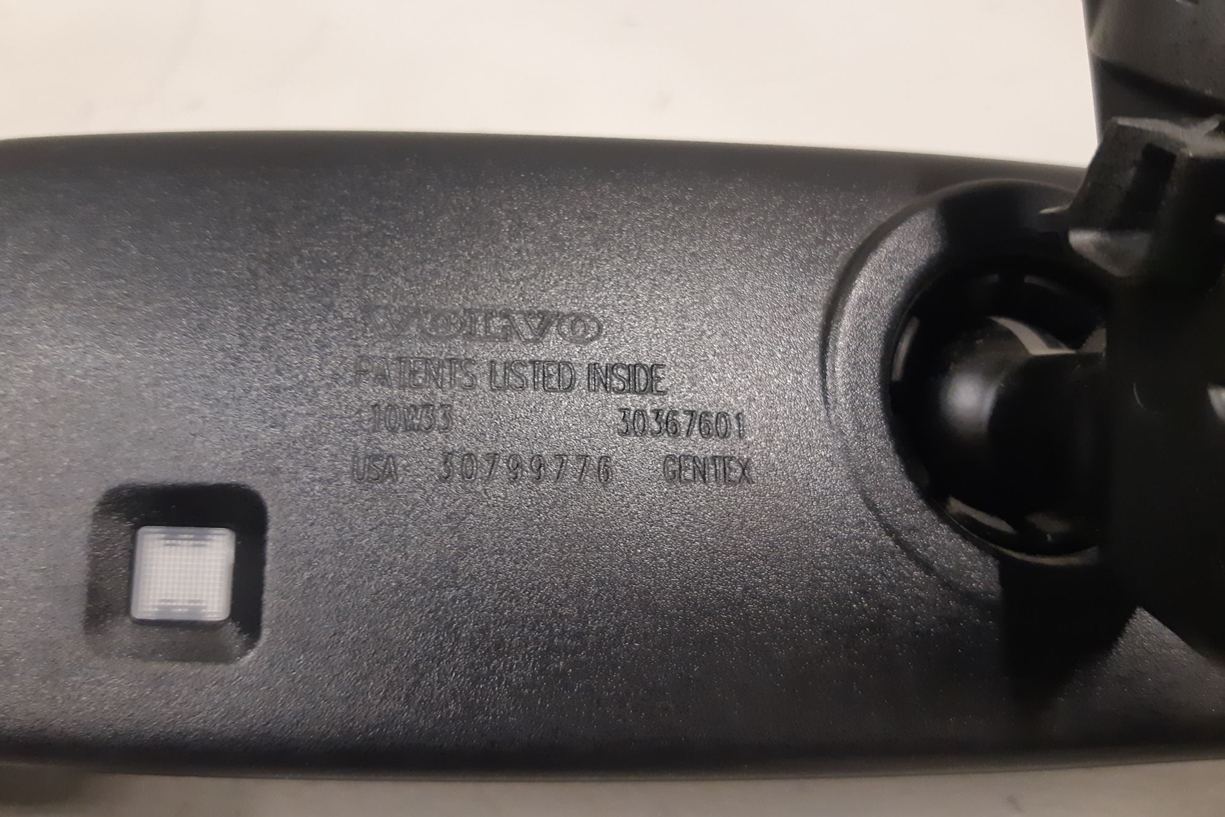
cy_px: 362
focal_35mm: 28
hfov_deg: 65.5
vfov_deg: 46.3
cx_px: 593
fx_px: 953
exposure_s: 1/50
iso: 320
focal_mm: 3.93
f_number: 1.7
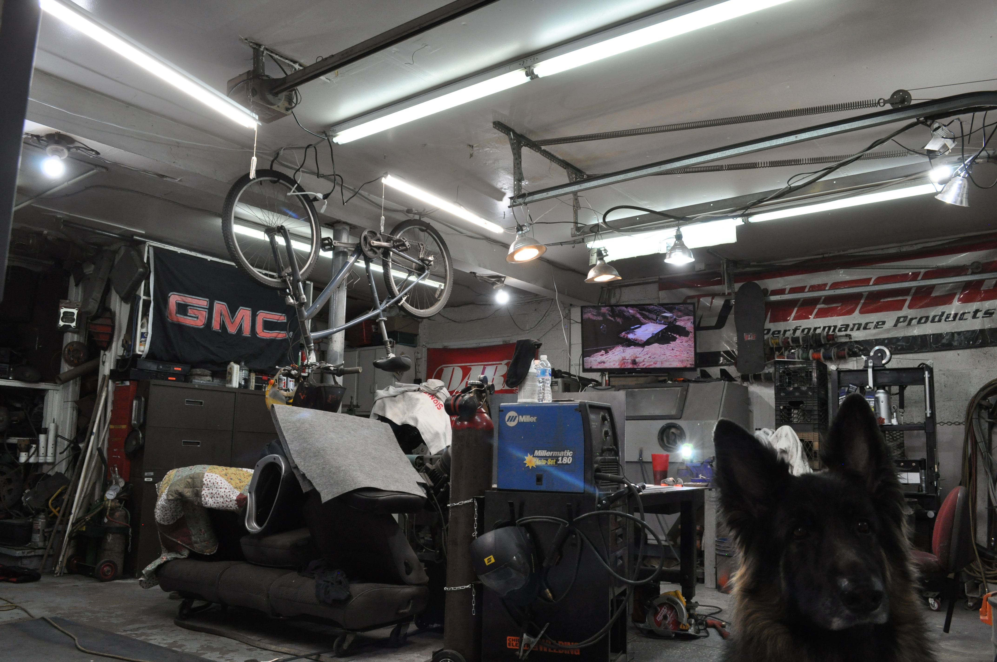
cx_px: 498
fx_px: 747
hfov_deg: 67.4
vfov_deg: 47.8
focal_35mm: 27
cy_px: 331
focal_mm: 18
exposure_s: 1/60
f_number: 8
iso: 1000
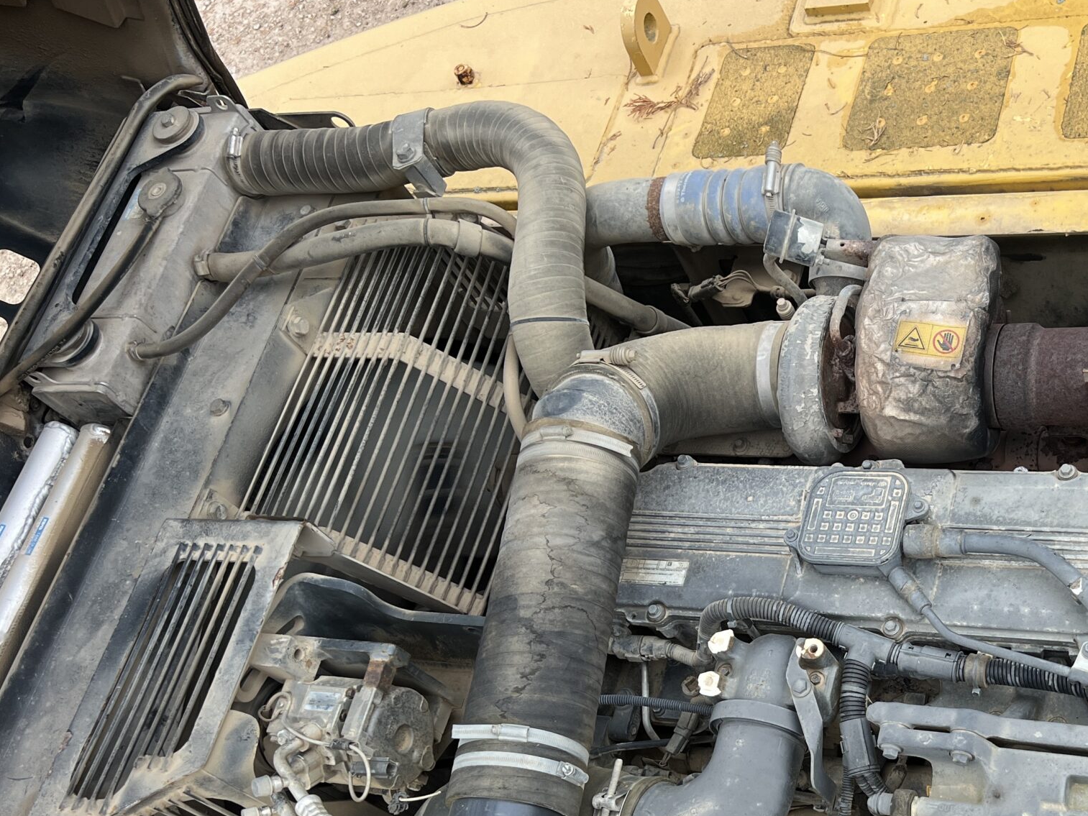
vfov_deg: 32.1
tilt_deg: -62.5
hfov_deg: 41.1
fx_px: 1383
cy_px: 635
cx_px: 874
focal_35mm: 44
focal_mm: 5.7
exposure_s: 1/471
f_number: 1.5
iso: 50
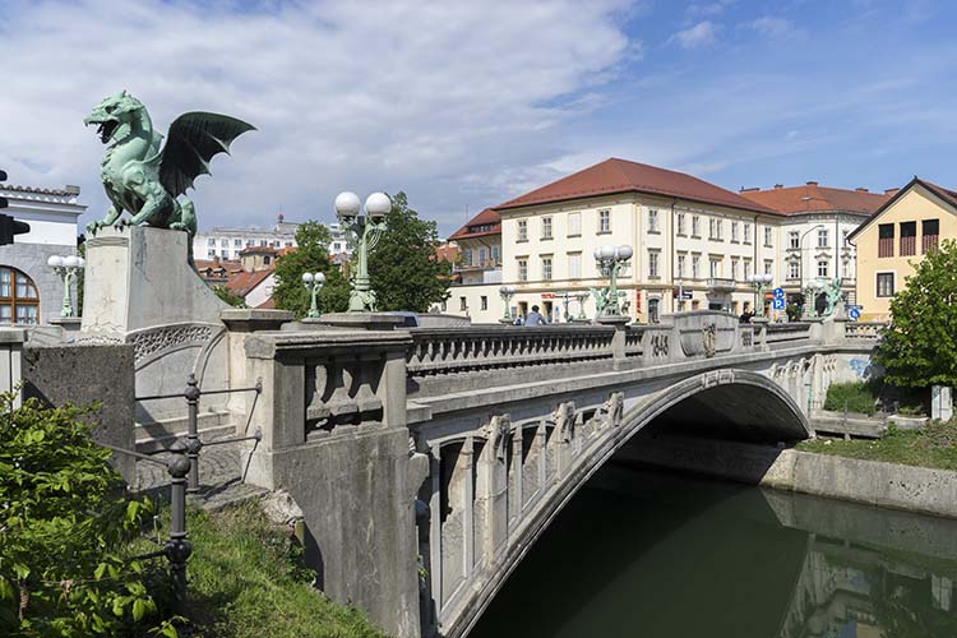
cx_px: 478
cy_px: 319
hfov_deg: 69.4
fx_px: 691
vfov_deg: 49.6
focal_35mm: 26
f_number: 13
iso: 100
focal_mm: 26
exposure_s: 1/160
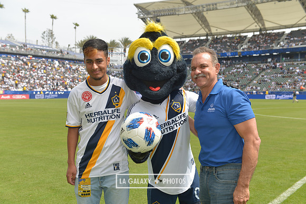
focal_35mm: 40
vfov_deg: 33.4
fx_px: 340
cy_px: 102
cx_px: 153
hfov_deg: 48.4
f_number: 5
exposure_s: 1/800
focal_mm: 40
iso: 200
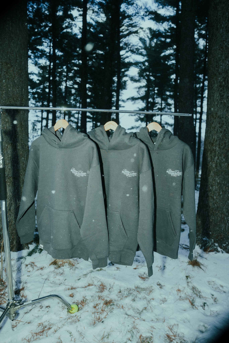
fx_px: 229
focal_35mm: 24
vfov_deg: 73.7
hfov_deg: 53.2
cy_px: 172
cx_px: 114
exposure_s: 1/125
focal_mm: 24
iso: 125
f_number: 2.8
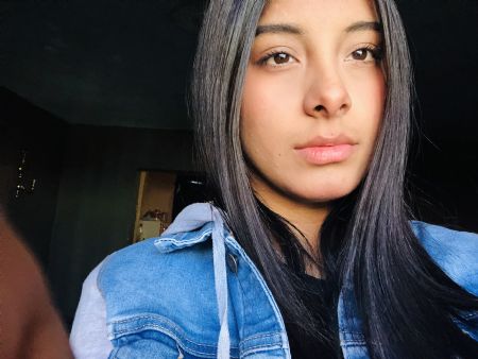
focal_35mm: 32
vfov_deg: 44.2
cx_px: 239
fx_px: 442
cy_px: 180
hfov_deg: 56.8
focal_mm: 2.87
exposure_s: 1/60
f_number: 2.2
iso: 250
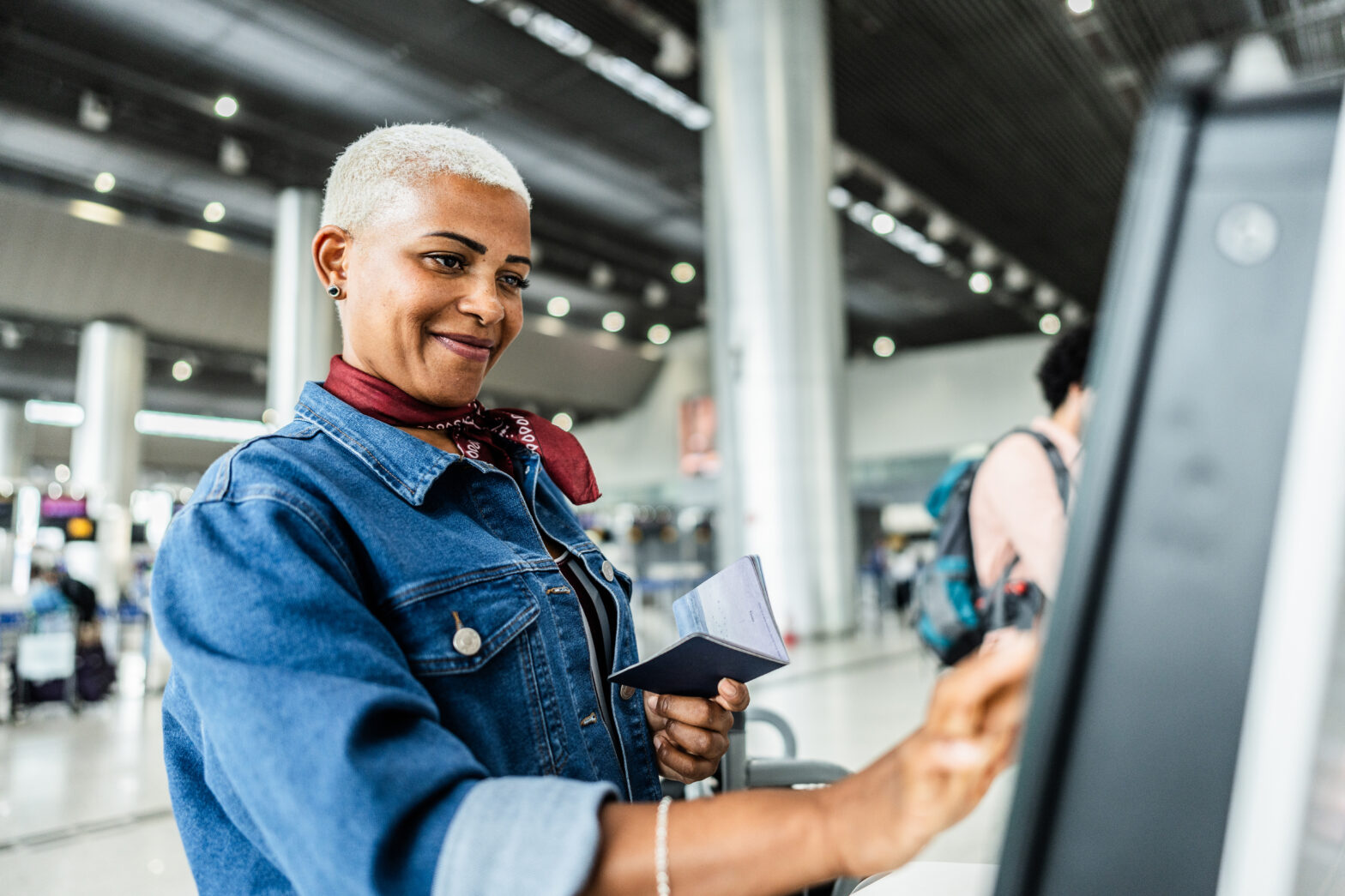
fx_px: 897
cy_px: 448
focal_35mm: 24
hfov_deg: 73.7
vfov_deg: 53.1
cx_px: 672
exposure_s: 1/500
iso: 400
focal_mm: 24
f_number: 1.4
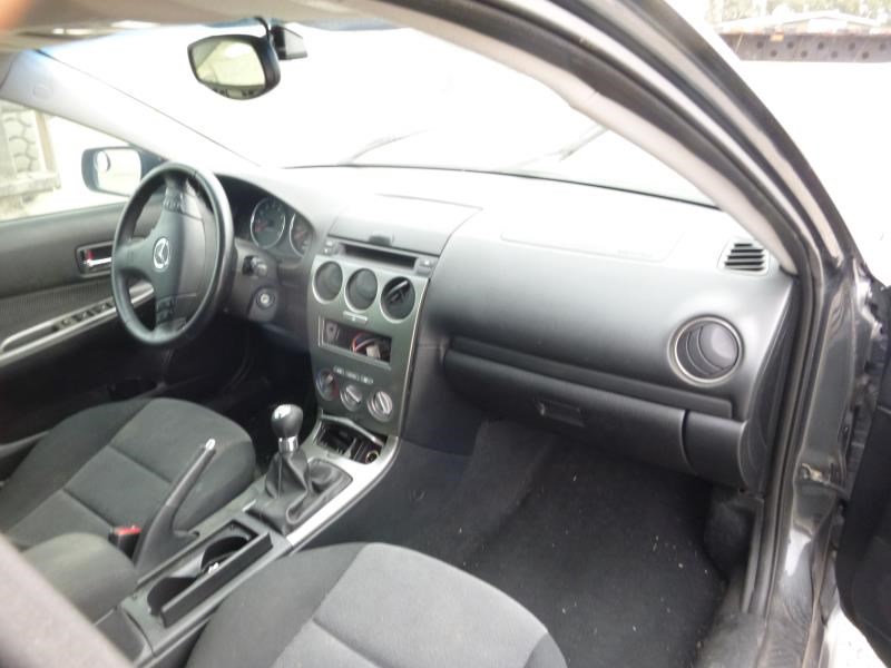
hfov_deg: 69.4
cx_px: 446
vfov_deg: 54.9
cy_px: 334
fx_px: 643
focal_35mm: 25
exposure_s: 1/60
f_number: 3.9
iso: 250
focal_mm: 4.5
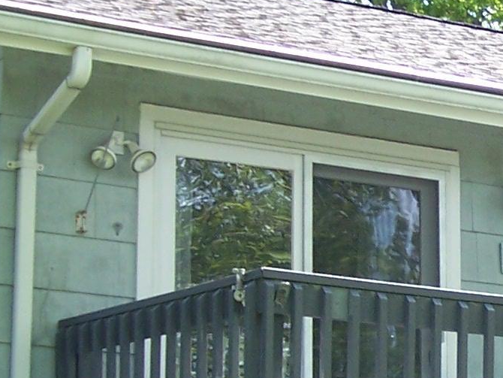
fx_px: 2122
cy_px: 249
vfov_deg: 10.2
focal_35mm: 146
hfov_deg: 13.2
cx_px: 566
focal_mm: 6.3
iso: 80
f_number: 2.8
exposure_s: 1/180
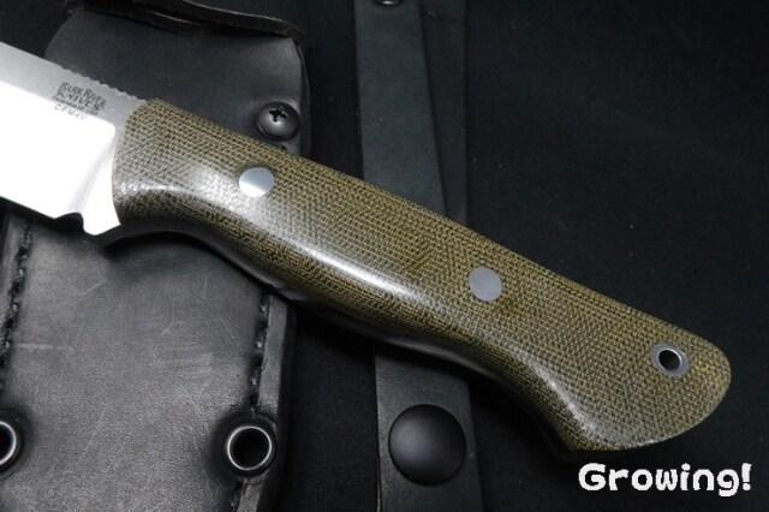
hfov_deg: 63.7
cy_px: 256
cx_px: 384
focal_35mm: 29
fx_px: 619
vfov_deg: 44.9
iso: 1250
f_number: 11
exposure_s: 1/30
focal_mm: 10.83
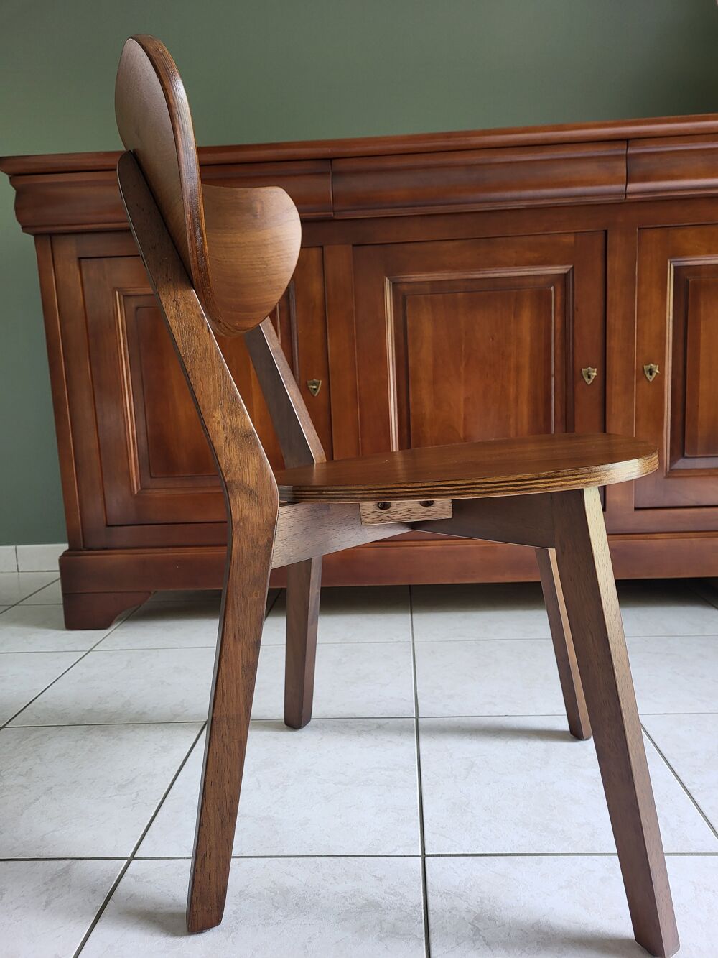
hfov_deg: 53.1
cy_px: 479
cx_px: 359
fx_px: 719
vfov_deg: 67.3
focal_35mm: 26
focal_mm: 5.4
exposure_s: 1/100
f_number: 1.8
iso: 200
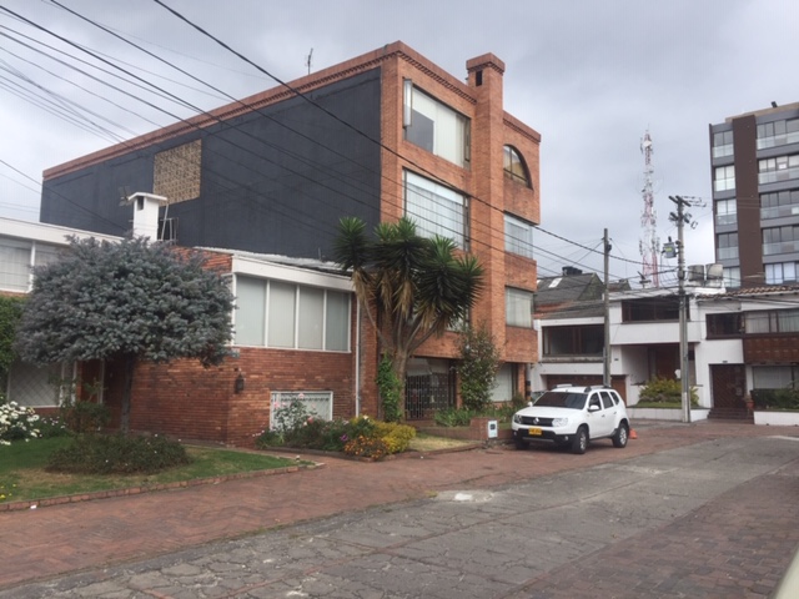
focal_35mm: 29
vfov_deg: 48.2
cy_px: 300
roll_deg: -1.5
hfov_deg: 61.7
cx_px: 400
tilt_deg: +7.4
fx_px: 669
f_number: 2.2
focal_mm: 4.15
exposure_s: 1/1014
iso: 32
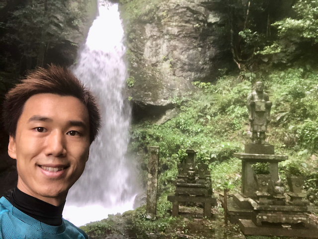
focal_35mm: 32
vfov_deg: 44.2
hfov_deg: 56.8
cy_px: 120
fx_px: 294
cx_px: 159
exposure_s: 1/60
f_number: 2.2
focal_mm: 2.87
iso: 160
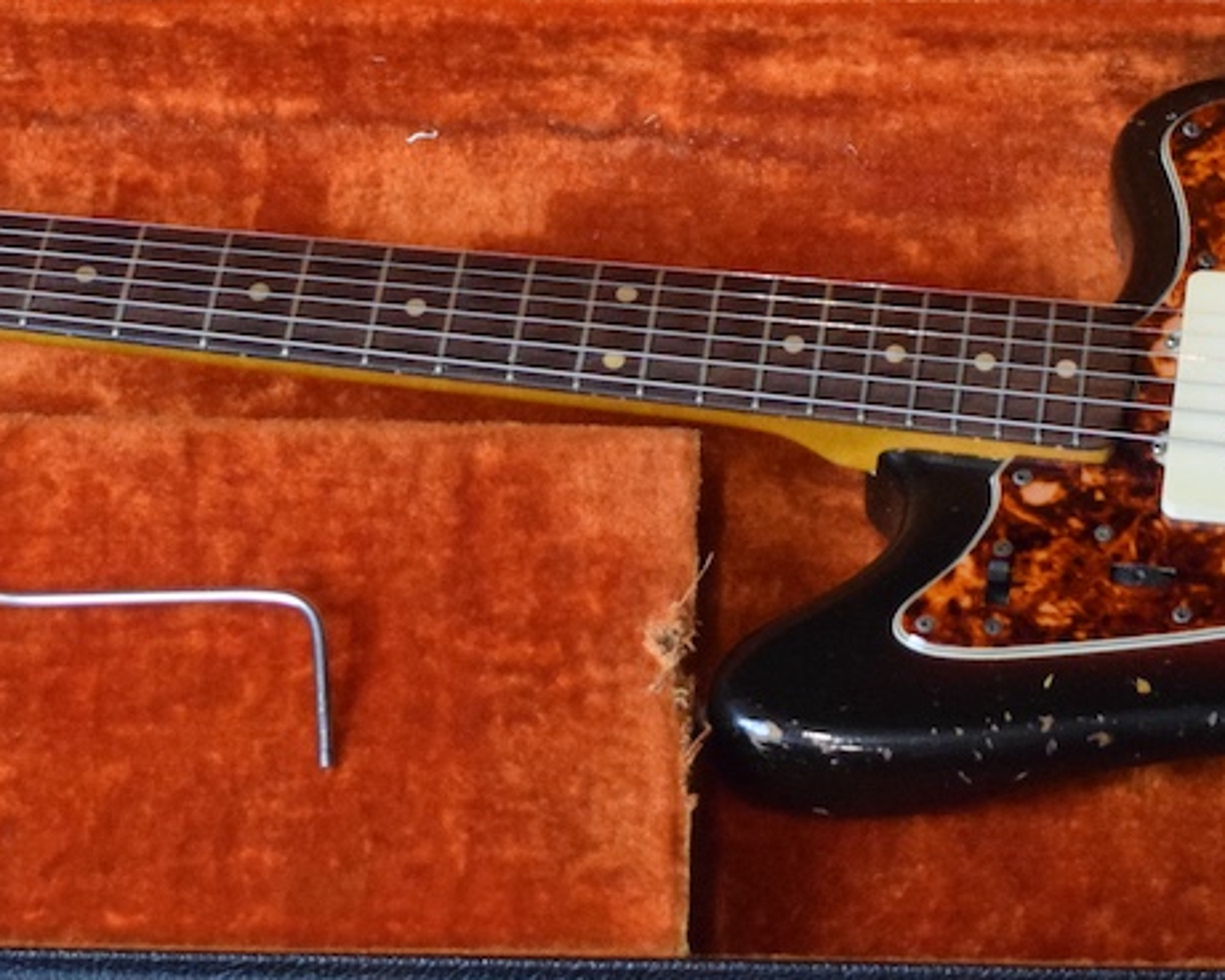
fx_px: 5330
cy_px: 16
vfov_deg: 10.4
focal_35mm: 147
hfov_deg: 13.1
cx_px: 658
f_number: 4.5
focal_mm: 32
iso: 3200
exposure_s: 1/60
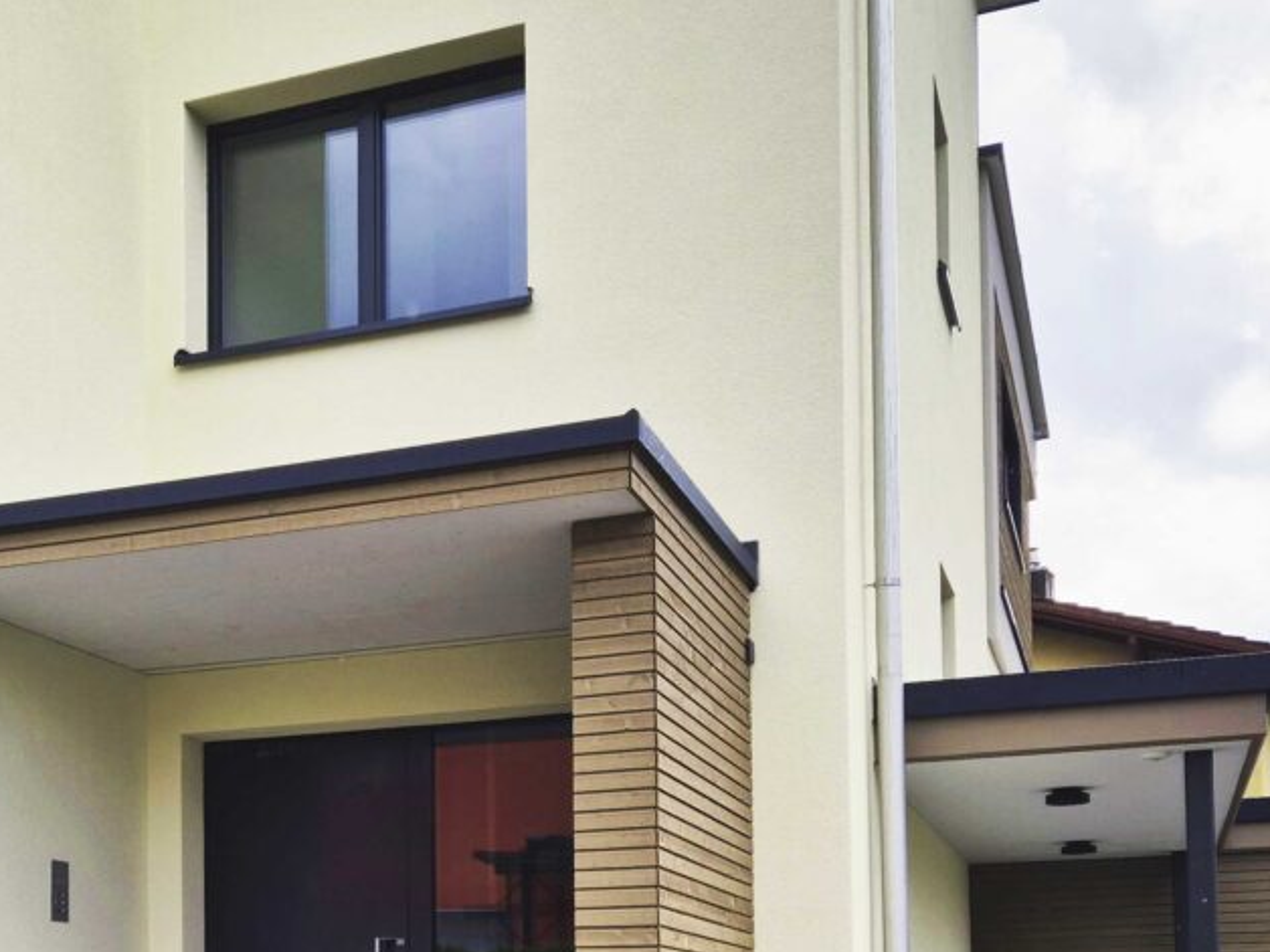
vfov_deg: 27.5
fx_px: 1834
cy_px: 936
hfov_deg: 37.5
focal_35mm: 50
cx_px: 355
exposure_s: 1/1492
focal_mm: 5.4
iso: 25
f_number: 1.8
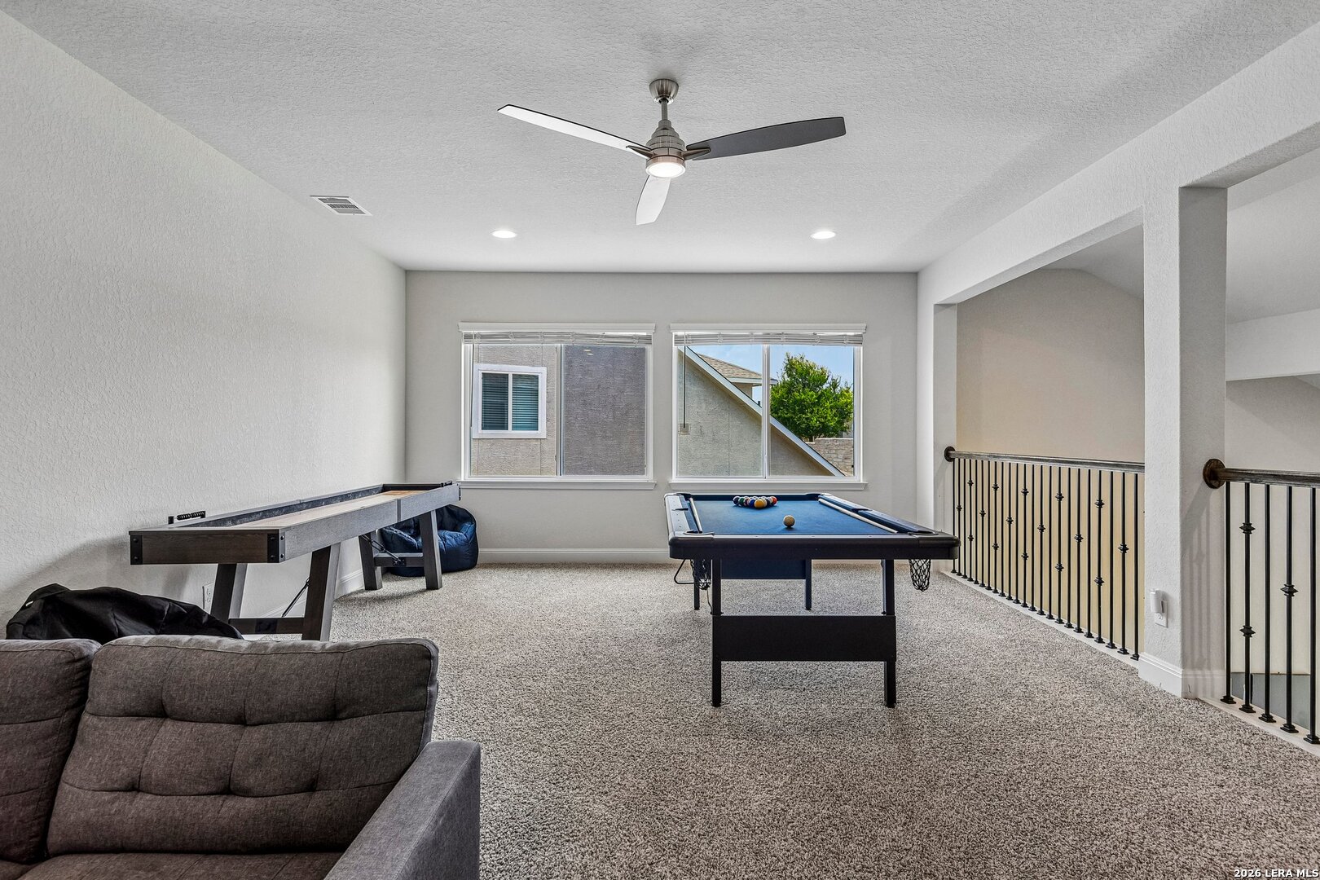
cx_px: 660
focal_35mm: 18
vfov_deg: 67.4
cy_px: 440
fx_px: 660
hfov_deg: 90.0
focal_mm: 18
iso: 400
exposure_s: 1/25
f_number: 8
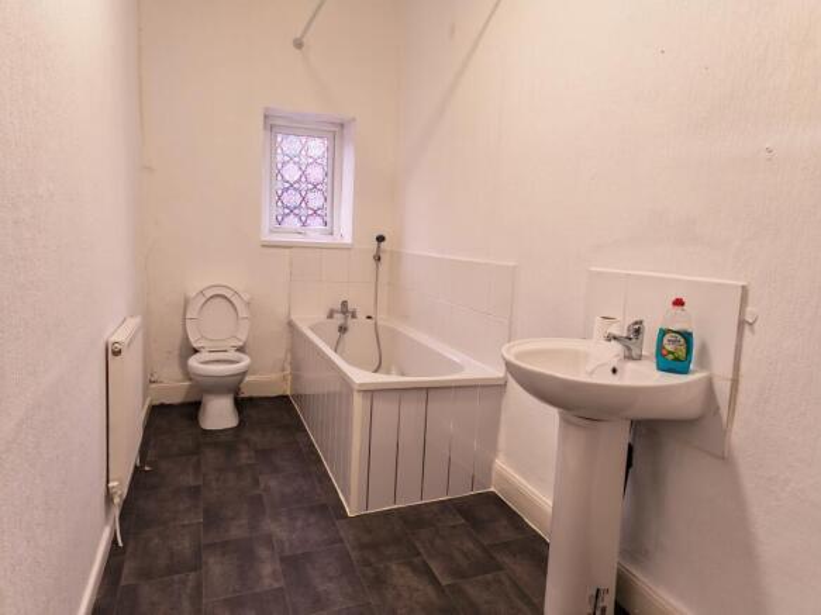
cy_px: 308
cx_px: 410
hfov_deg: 73.9
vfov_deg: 58.9
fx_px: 545
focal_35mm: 23
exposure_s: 1/50
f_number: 1.6
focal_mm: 5.4
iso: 125
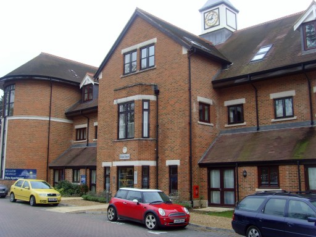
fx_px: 356
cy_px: 118
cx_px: 158
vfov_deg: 36.8
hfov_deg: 47.9
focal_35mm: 39
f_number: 3.5
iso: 100
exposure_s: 1/90
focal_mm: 6.6
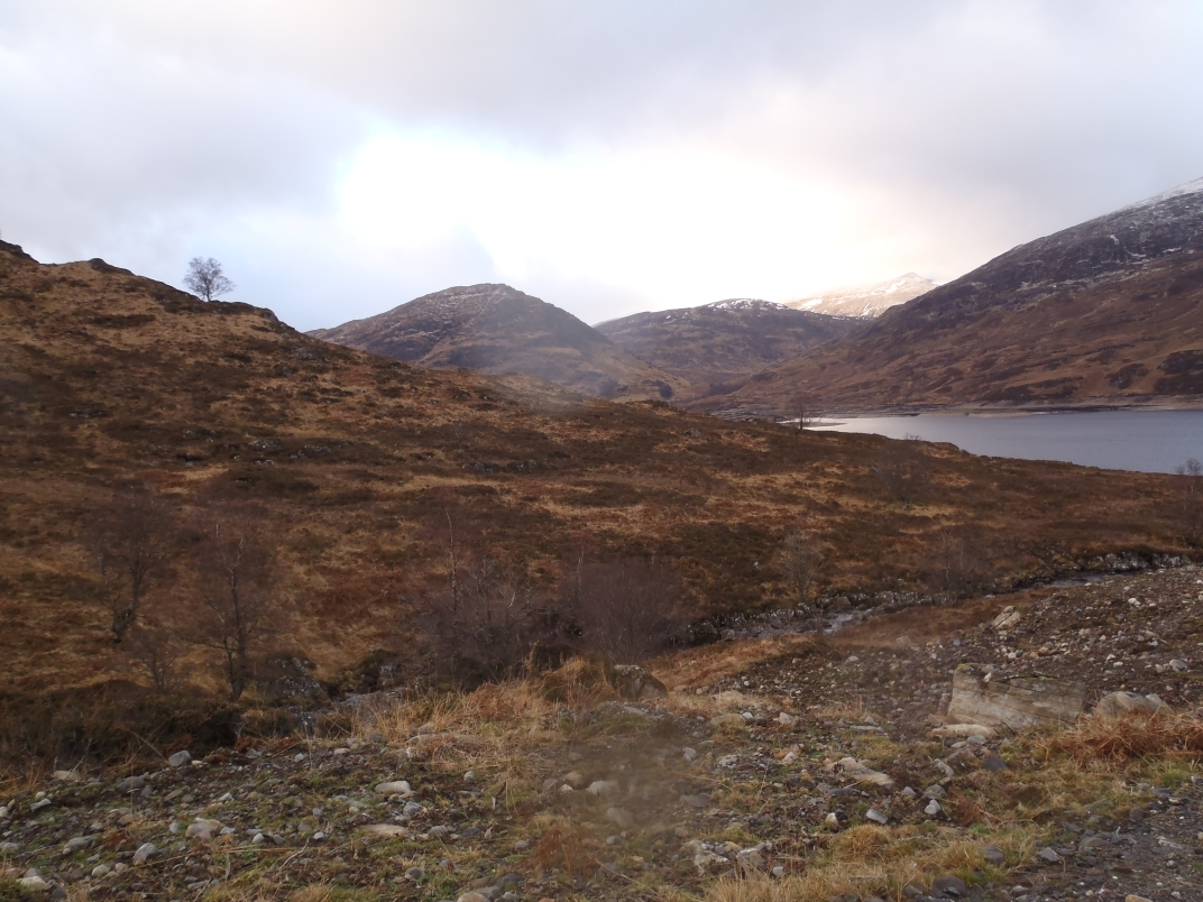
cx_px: 602
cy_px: 451
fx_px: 973
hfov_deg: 63.4
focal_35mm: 28
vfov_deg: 49.7
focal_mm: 5
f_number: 3.5
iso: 80
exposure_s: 1/80
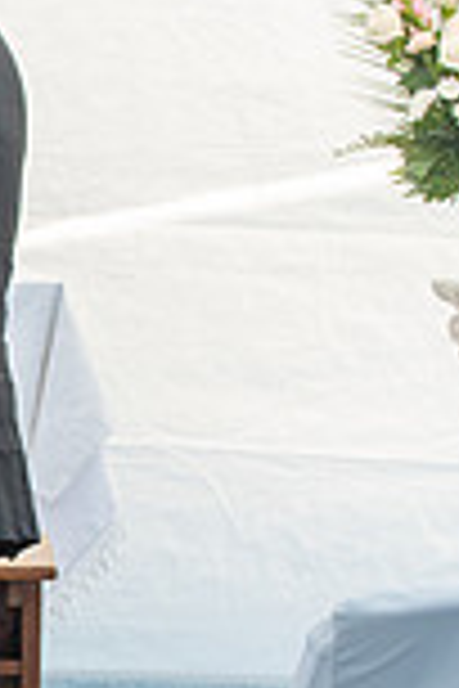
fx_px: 6234
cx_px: -504
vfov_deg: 6.3
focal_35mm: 326
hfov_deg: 4.2
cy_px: 569
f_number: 6.3
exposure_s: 1/125
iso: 800
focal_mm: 86
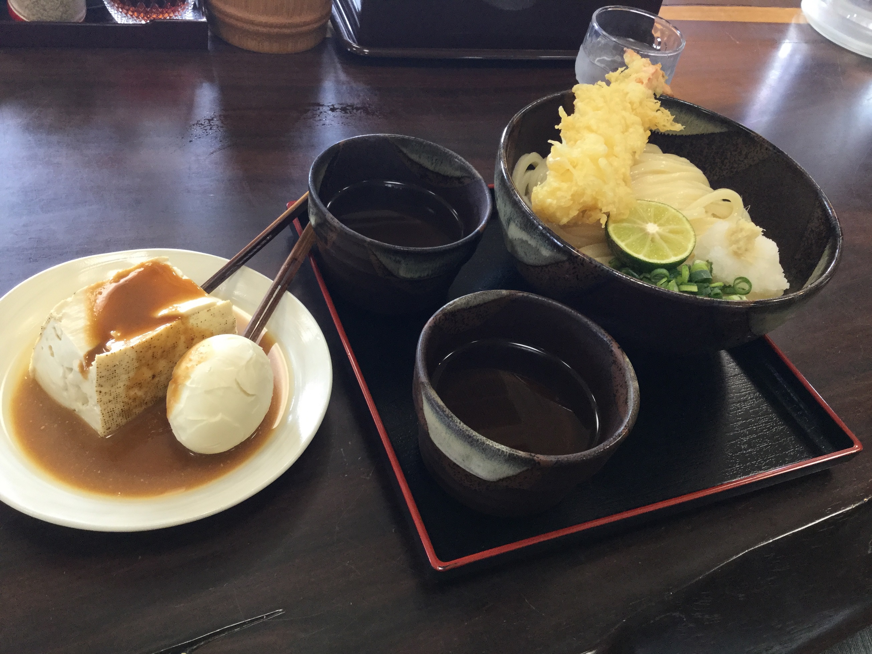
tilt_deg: -46.6
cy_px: 327
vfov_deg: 45.4
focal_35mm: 31
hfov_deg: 58.4
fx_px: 781
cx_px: 436
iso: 32
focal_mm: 3.3
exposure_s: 1/30
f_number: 2.4
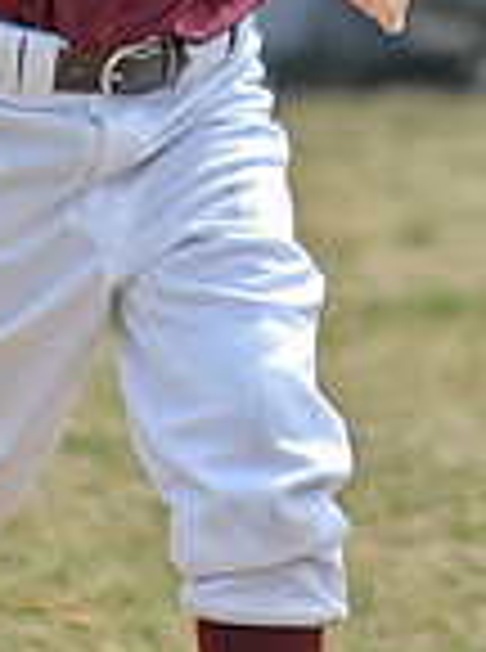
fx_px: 16904
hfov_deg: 1.6
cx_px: 119
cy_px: 27
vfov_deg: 2.2
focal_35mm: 899
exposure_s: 1/5000
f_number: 2.8
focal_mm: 200
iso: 640
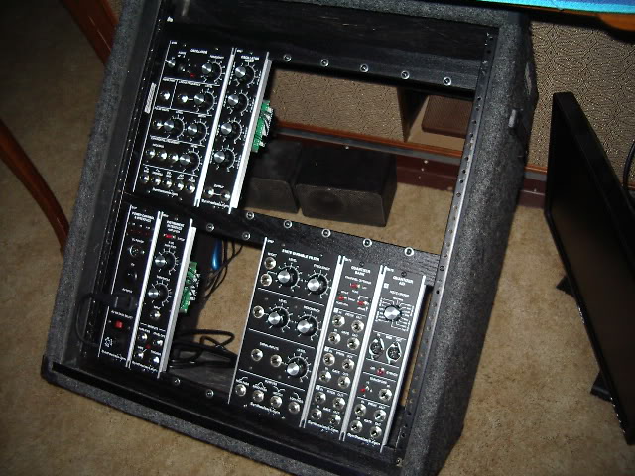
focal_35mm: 38
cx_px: 318
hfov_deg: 49.0
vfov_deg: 37.7
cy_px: 238
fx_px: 697
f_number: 2.6
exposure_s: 1/60
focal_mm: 5.8
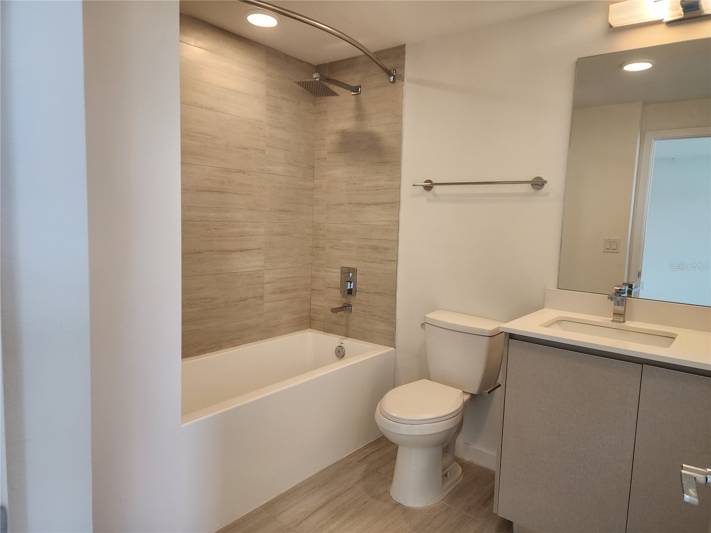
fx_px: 472
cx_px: 356
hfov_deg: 73.9
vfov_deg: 58.9
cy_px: 266
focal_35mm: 23
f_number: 1.8
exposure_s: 1/120
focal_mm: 6.4
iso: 100
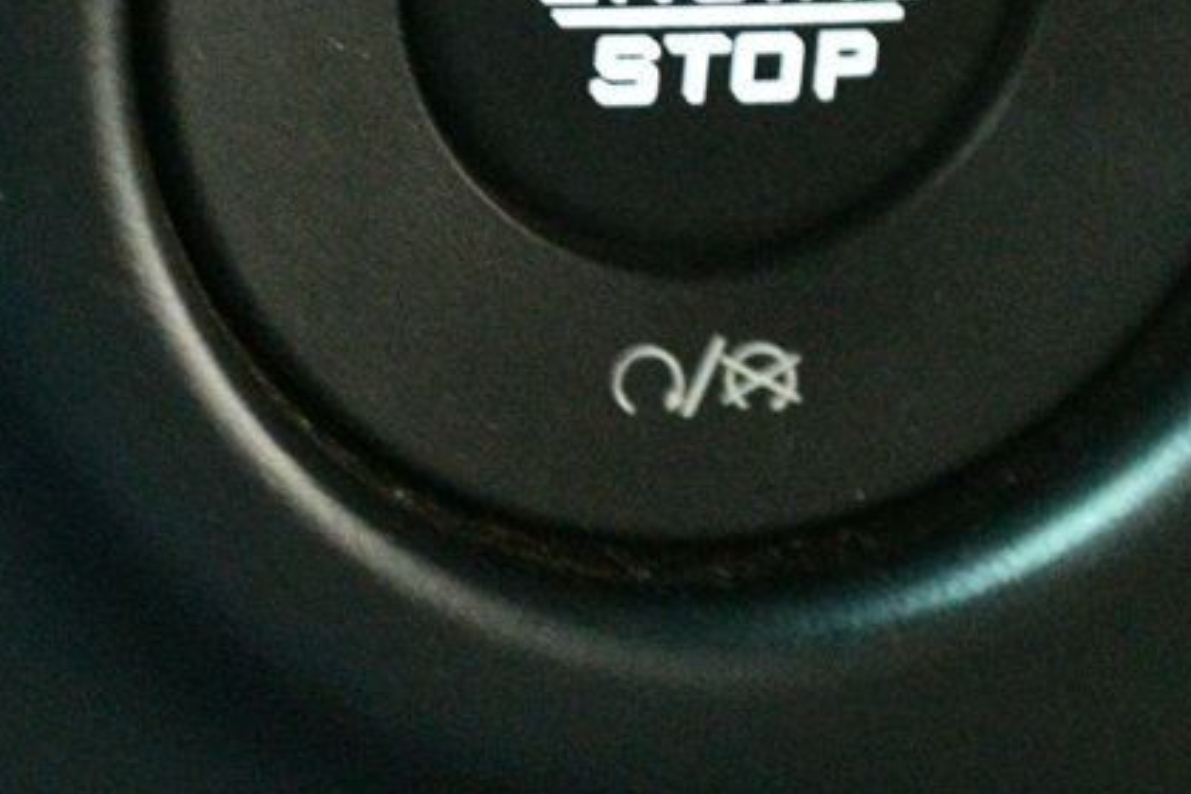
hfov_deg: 10.3
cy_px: 320
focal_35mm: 200
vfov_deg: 6.9
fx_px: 6616
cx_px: 479
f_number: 5.6
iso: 12800
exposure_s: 1/4
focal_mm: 55
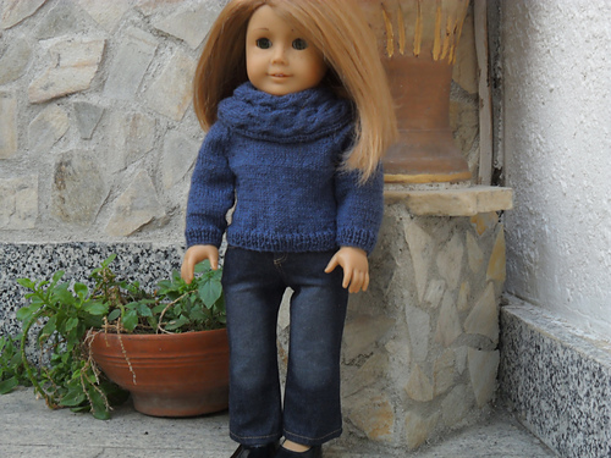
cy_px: 229
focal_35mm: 52
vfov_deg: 28.0
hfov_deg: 36.8
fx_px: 918
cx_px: 306
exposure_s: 1/60
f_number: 5
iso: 100
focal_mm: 9.3
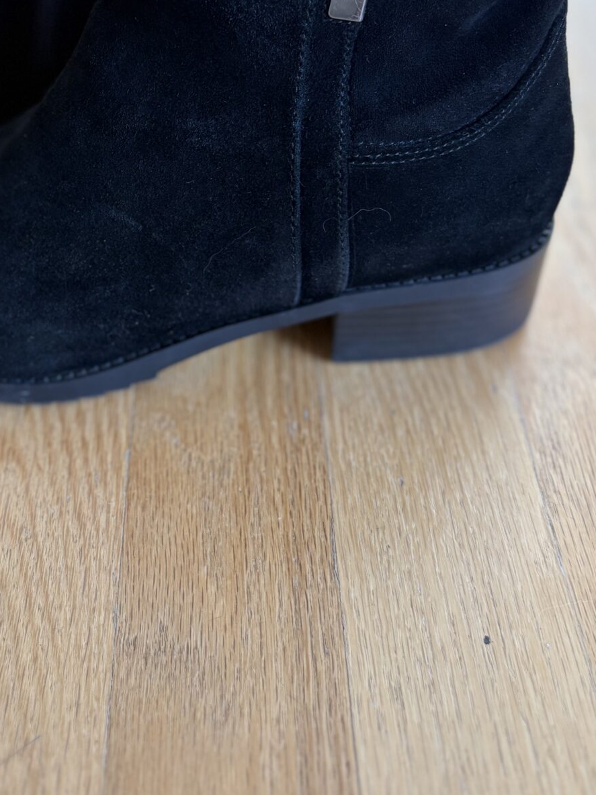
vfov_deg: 41.2
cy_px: 226
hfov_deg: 31.5
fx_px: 1033
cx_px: 132
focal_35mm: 45
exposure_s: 1/99
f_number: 1.6
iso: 125
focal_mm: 5.96
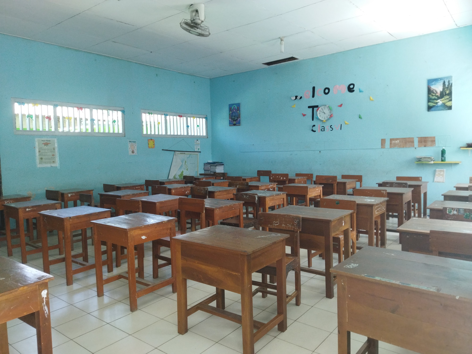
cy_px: 177
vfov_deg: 51.4
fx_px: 368
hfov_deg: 65.3
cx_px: 236
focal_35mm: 27
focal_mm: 4.71
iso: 192
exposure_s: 1/100
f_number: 1.79
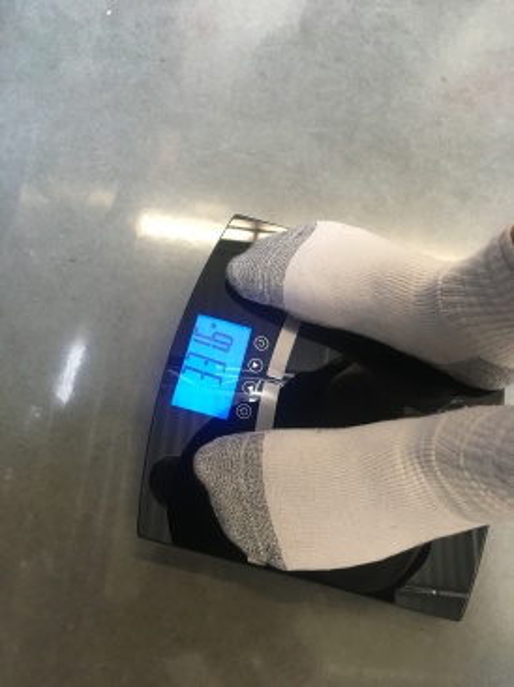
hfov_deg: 48.2
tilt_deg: -71.2
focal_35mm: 29
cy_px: 344
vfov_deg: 61.7
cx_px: 257
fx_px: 575
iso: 160
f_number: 2.2
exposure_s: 1/30
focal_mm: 4.15
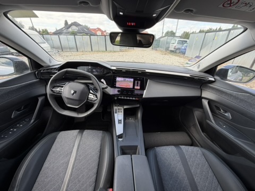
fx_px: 103
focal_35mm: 14
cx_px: 128
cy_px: 96
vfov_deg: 85.7
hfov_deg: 102.1
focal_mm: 2.22
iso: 40
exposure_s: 1/163
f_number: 2.2
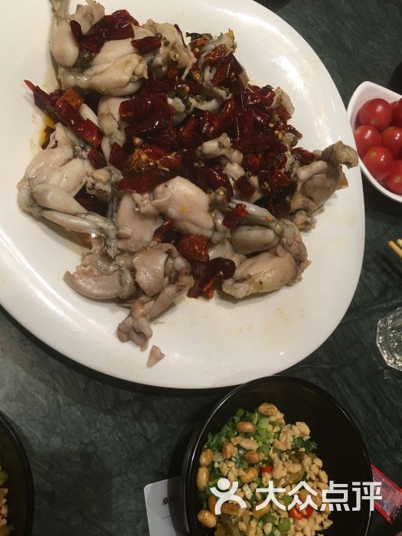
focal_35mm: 29
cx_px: 201
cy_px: 268
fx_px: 449
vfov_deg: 61.7
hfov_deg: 48.2
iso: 50
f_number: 2.2
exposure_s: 1/33
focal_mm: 4.15
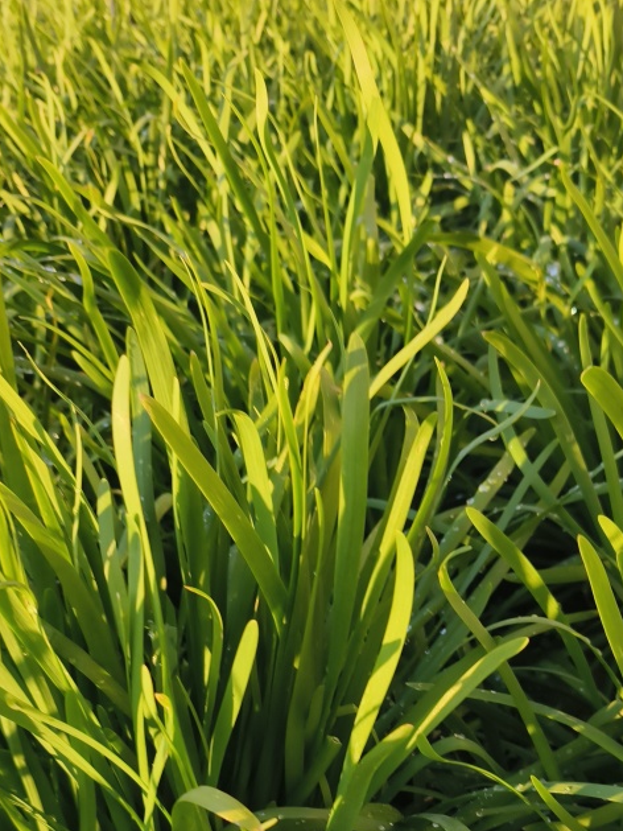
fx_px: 936
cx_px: 370
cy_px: 640
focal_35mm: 39
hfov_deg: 36.7
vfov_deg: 45.9
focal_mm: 5.5
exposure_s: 1/331
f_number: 1.75
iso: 72
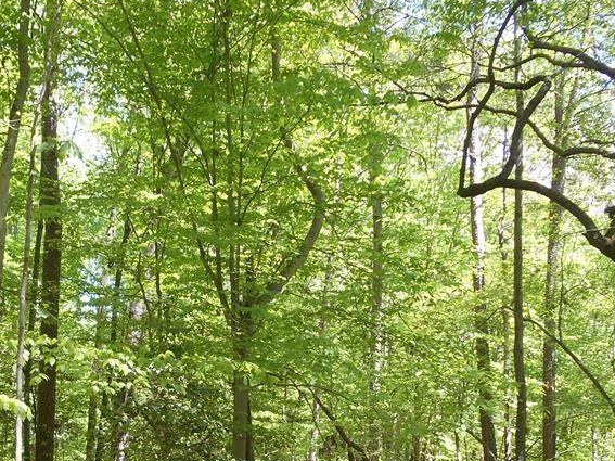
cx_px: 157
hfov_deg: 39.4
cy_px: 371
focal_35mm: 47
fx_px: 835
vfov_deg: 30.1
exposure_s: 1/50
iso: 80
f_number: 3.4
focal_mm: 4.7
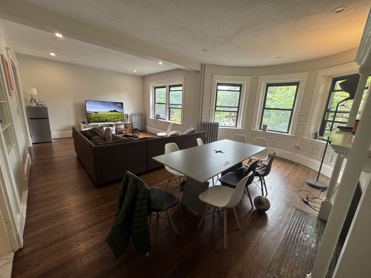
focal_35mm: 14
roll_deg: -2.6
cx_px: 186
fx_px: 150
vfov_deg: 85.7
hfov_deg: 102.1
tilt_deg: -12.9
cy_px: 139
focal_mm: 2.22
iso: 200
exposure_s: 1/120
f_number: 2.2
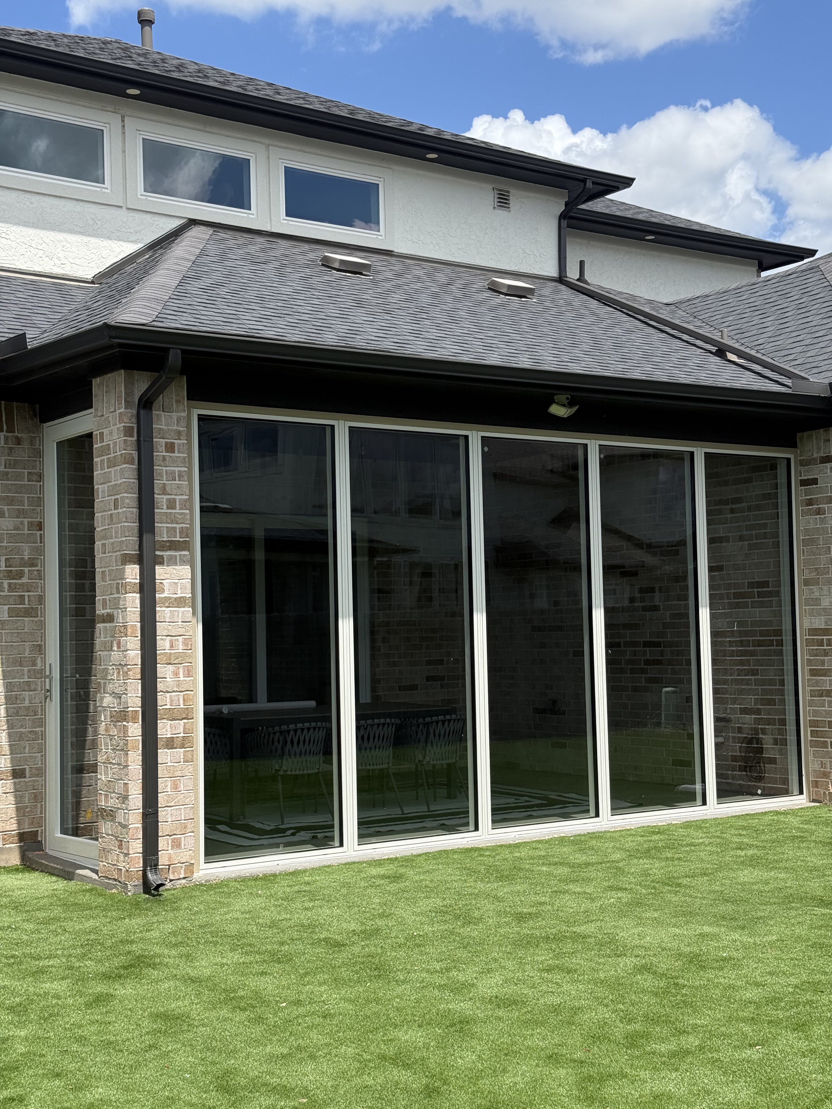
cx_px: 416
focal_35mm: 48
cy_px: 554
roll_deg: +0.8
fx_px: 1538
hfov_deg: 30.3
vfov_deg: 39.7
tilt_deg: +2.2
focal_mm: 6.76
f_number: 1.78
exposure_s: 1/5208
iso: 100
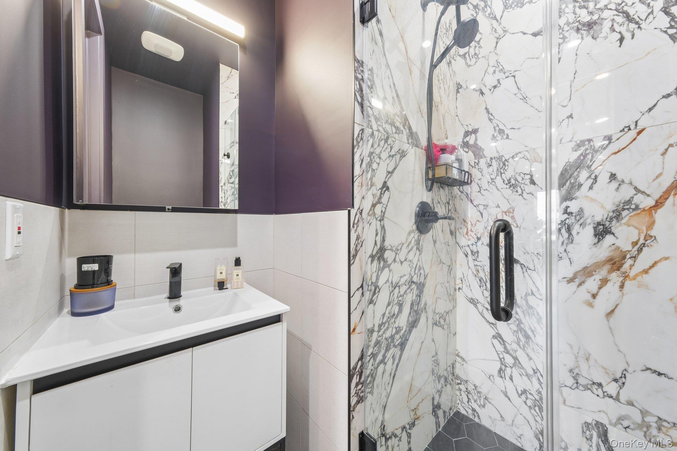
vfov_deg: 90.0
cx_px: 338
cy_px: 226
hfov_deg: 112.6
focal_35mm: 12
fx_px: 226
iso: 200
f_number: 8
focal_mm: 8
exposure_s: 1/2.5
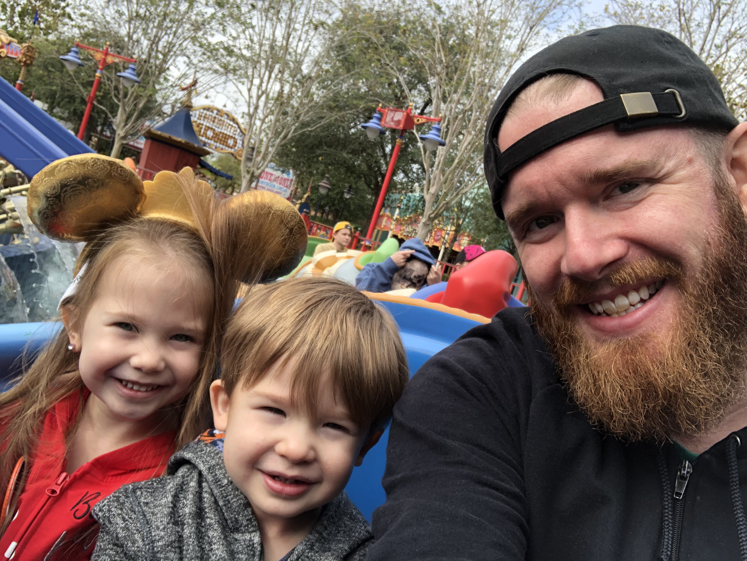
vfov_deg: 44.2
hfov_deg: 56.8
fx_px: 691
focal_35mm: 32
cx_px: 374
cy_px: 280
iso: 20
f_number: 2.2
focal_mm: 2.87
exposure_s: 1/331
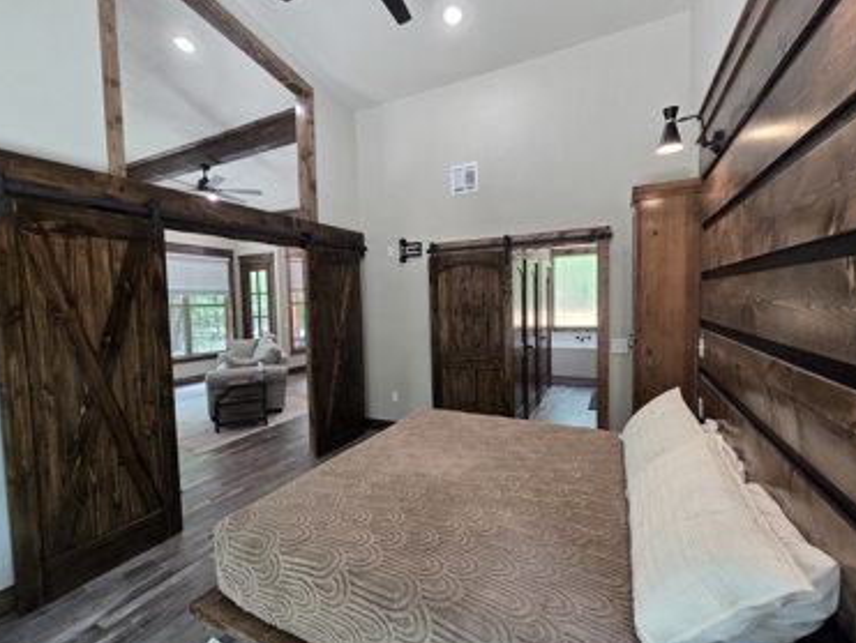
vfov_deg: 85.8
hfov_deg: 102.0
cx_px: 425
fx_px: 347
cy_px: 323
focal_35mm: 14
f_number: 2.2
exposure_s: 1/60
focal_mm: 2.2
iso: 200
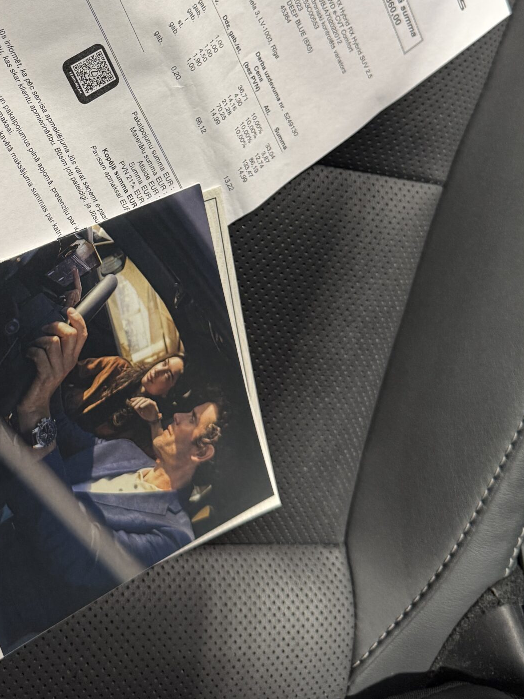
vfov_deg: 41.4
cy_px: 158
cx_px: 99
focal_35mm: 44
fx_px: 888
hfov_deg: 31.9
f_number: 1.78
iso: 250
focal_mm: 6.76
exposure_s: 1/60
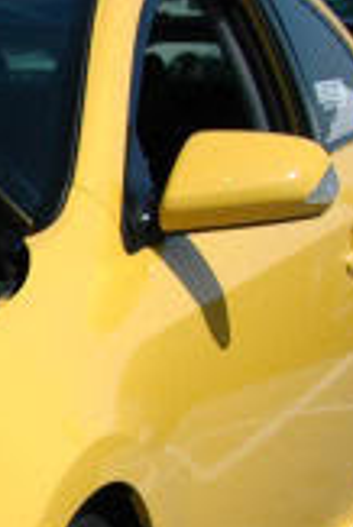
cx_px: -427
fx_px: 2821
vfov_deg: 10.6
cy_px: 514
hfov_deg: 6.8
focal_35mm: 192
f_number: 4.5
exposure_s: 1/2000
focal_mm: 29
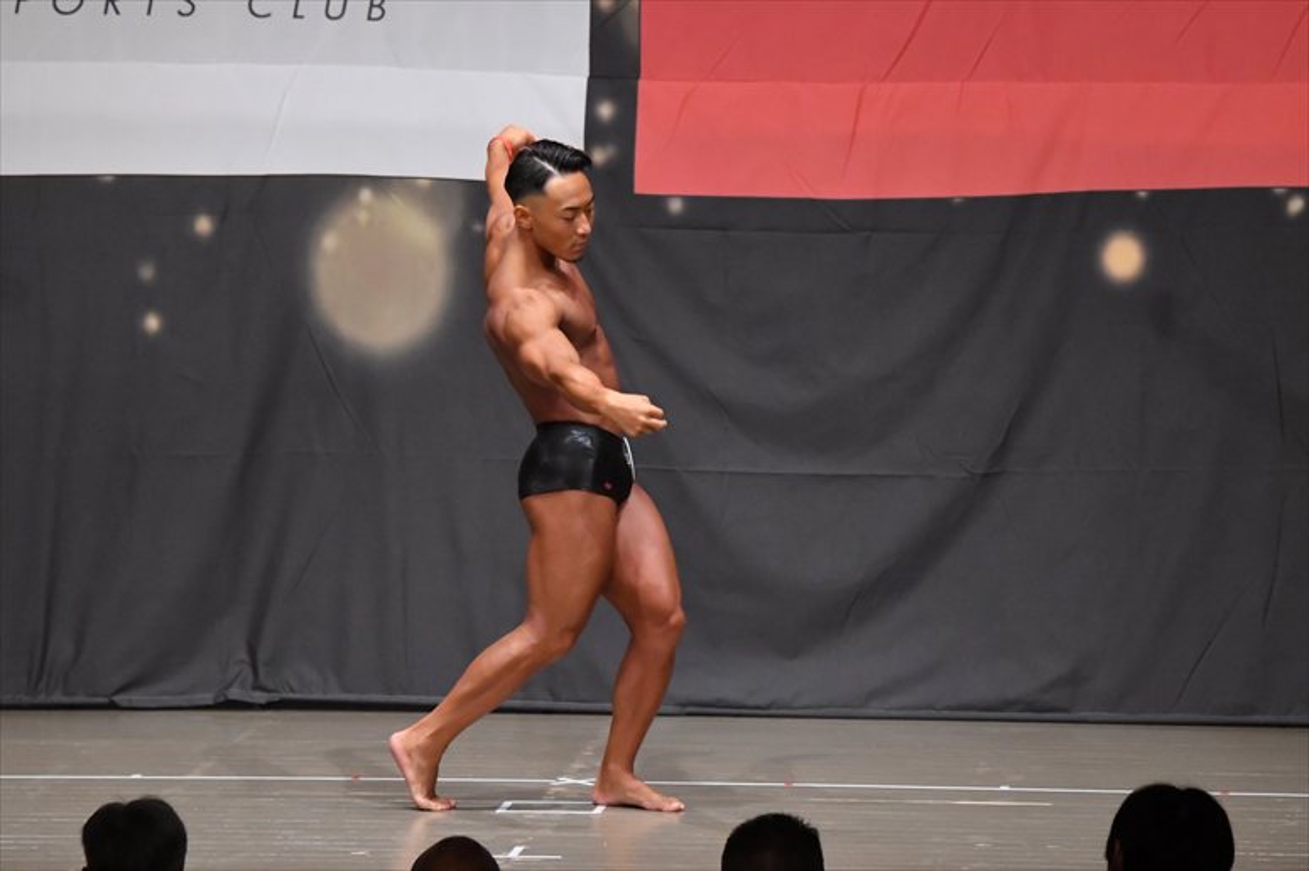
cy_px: 436
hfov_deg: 9.5
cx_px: 654
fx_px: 7887
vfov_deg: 6.3
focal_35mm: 217
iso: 6400
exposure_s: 1/400
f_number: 5.6
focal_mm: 145
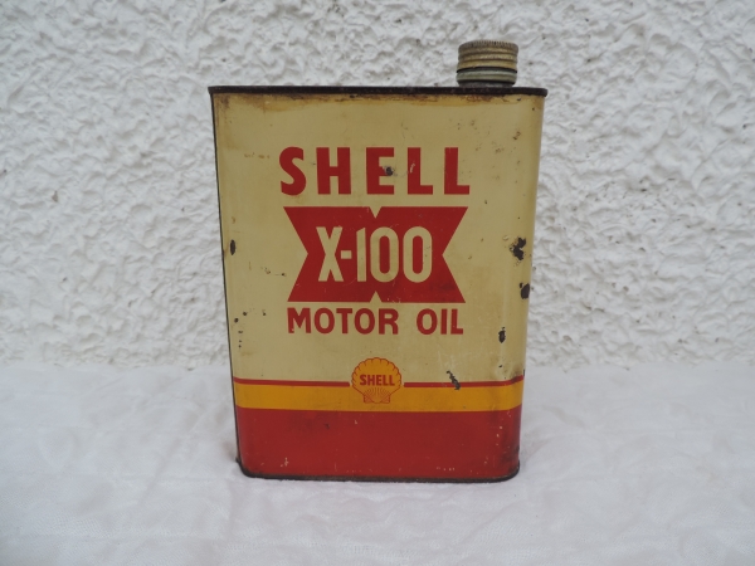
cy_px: 283
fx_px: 523
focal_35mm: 24
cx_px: 378
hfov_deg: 71.6
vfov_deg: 56.8
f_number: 3
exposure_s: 1/320
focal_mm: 4.3
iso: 80
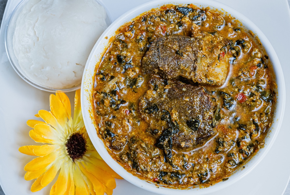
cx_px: 145
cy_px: 98
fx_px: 404
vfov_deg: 27.1
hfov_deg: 39.5
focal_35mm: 50
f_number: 7.1
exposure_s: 1/100
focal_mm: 50
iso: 640
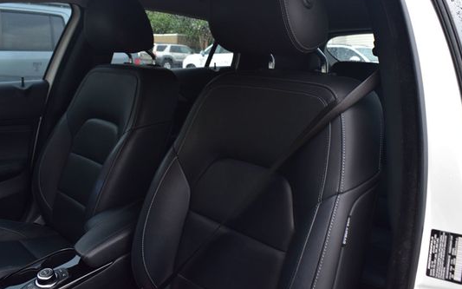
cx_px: 234
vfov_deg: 38.2
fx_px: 415
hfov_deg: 58.1
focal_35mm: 33
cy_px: 115
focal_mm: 18
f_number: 7.1
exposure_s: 1/25
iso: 400
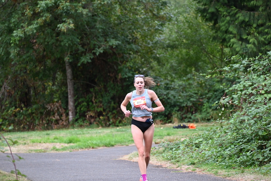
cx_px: 136
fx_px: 1506
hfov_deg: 10.3
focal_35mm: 200
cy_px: 90
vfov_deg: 6.9
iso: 800
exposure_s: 1/250
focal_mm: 200
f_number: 6.3
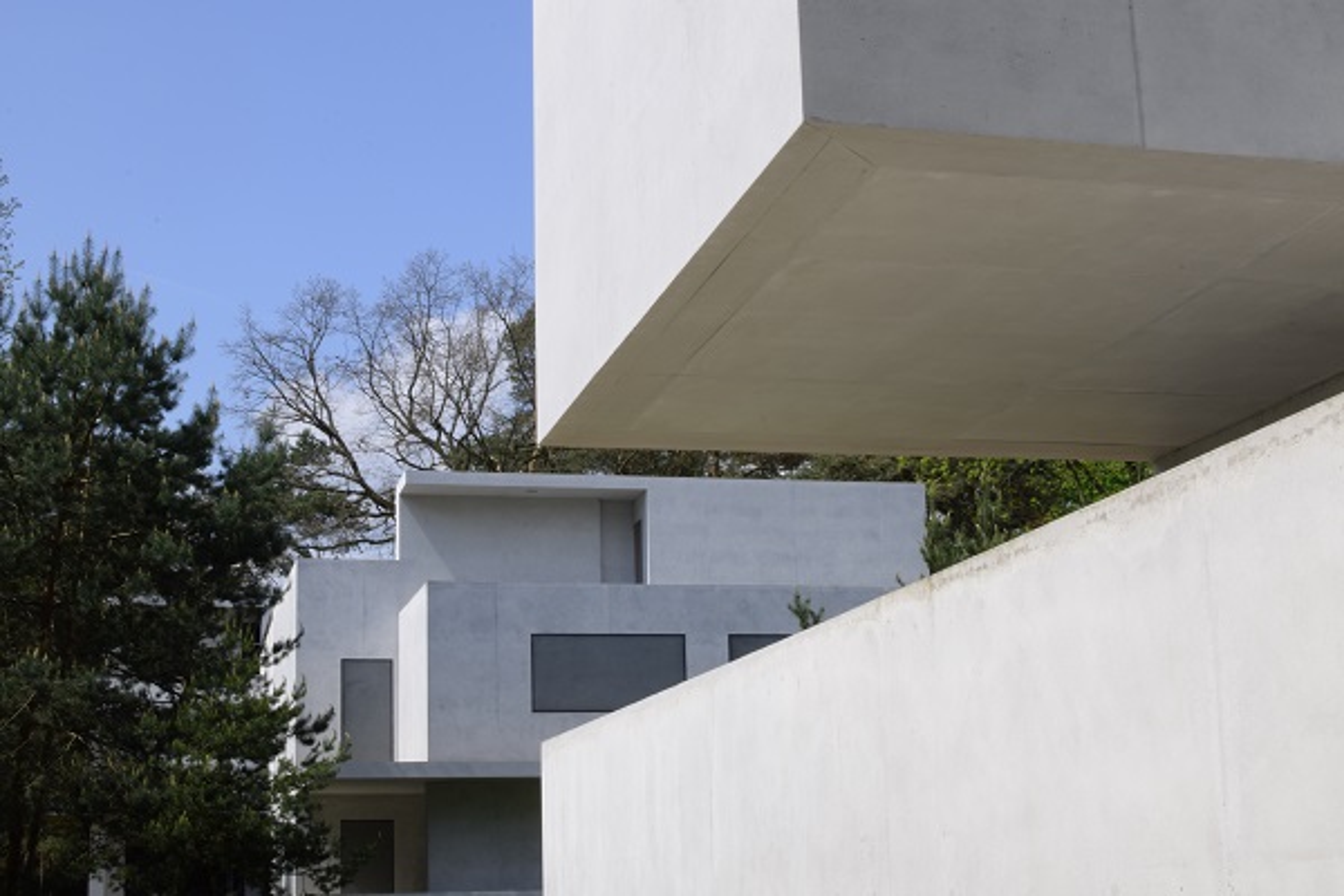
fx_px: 1960
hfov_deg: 37.9
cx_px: 672
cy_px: 448
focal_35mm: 52
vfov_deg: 25.8
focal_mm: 35
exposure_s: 1/30
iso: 160
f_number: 22
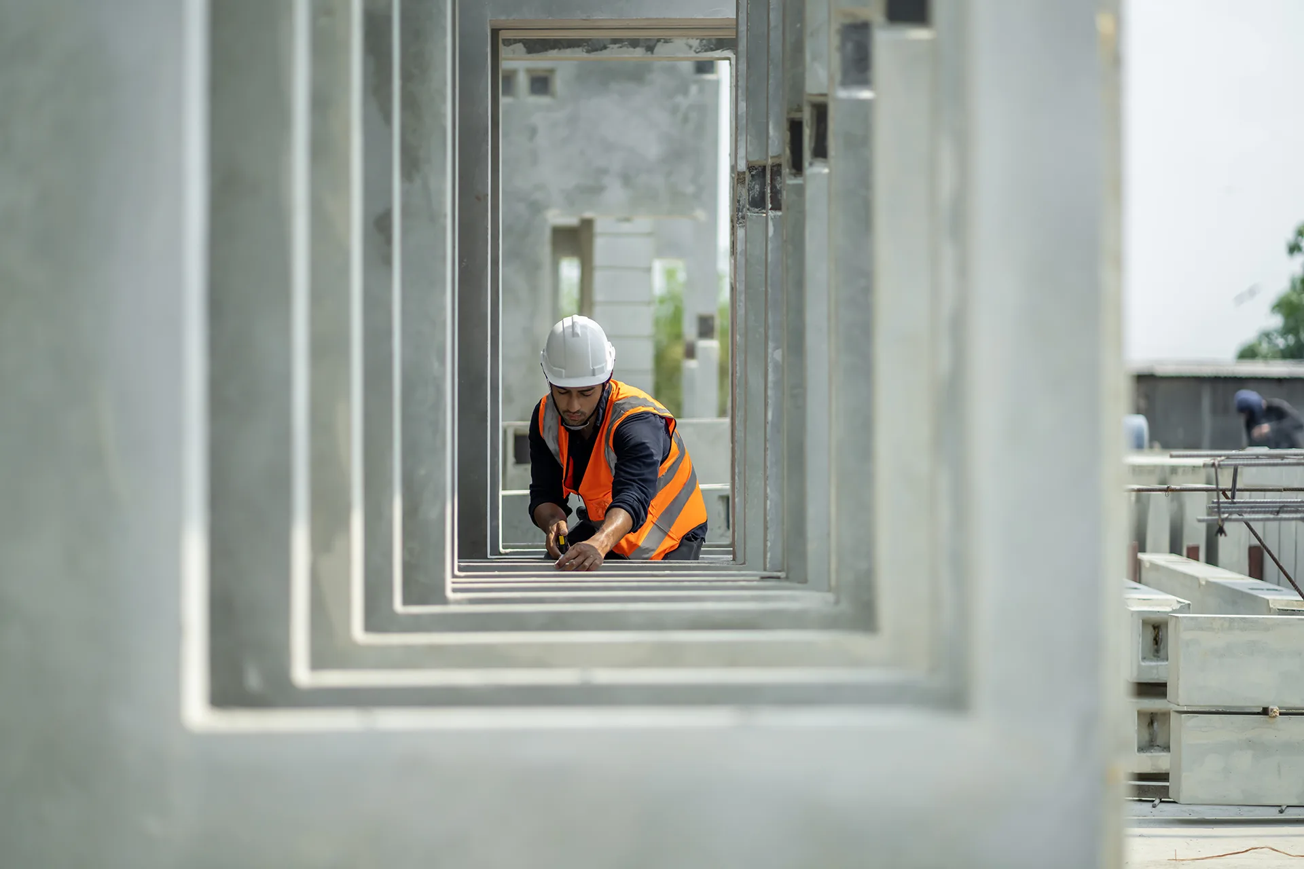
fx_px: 3079
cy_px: 434
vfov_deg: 16.1
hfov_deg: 23.9
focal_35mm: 85
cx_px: 652
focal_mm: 85
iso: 320
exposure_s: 1/500
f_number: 1.8
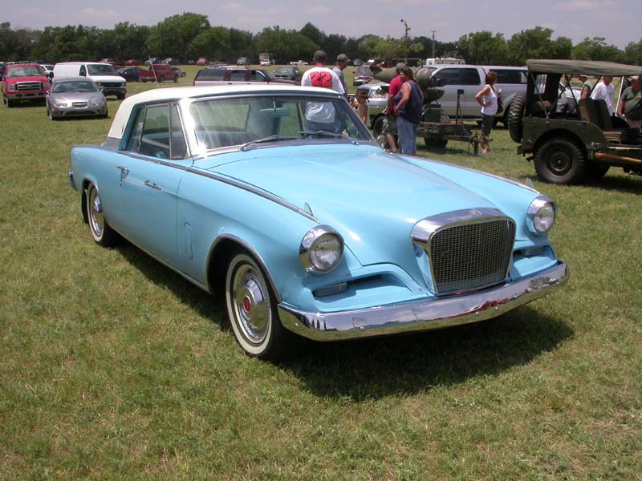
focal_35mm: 38
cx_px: 321
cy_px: 240
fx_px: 705
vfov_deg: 37.7
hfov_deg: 49.0
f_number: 7.5
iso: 100
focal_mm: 7.85
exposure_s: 1/503
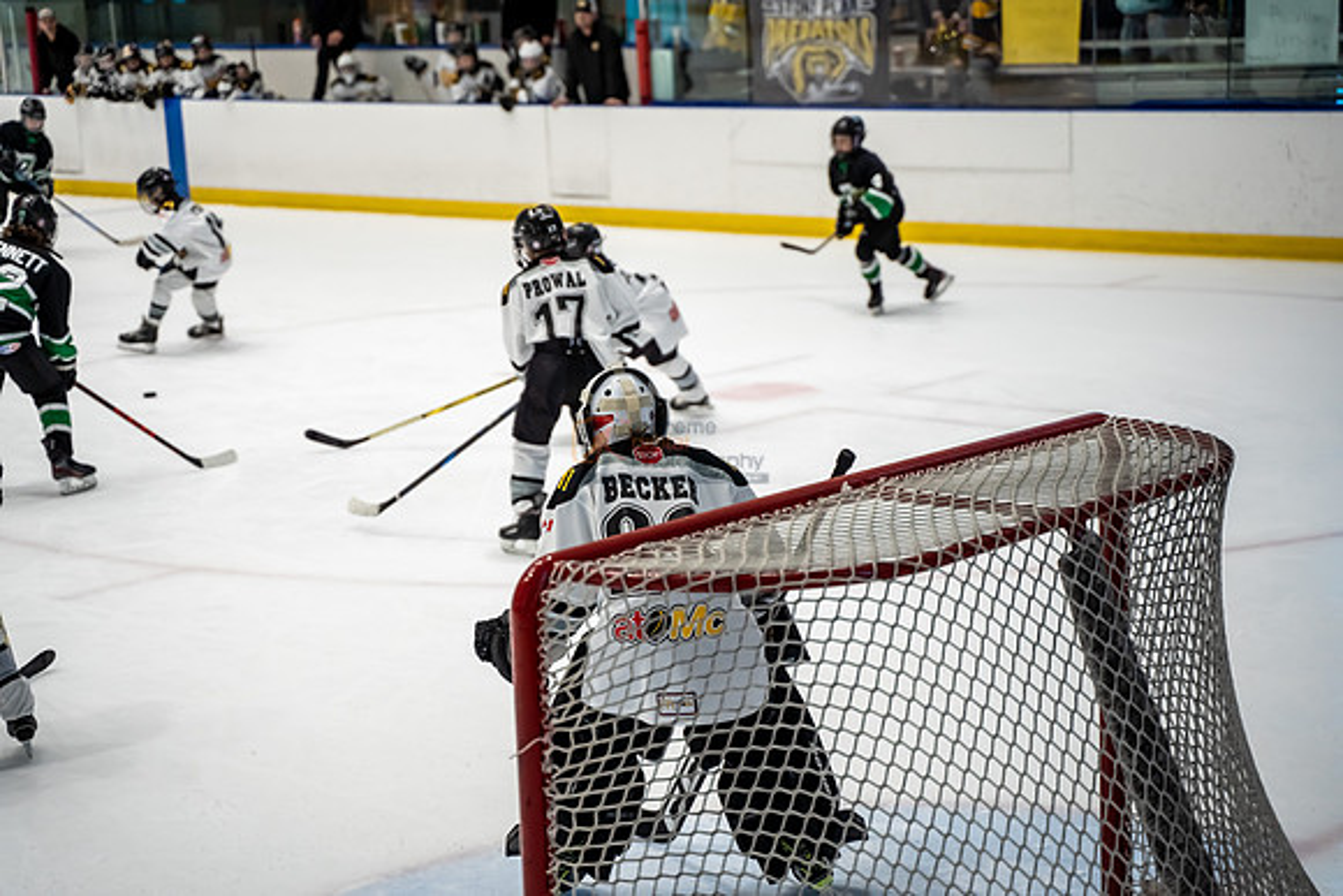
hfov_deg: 27.0
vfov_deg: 18.2
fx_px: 2798
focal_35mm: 75
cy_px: 448
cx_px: 672
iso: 2500
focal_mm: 75
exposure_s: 1/1000
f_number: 2.8
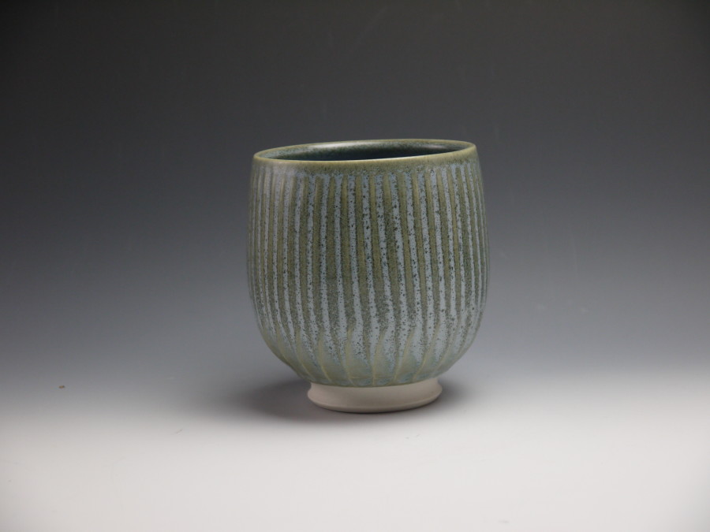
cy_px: 266
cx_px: 355
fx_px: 1723
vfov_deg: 17.6
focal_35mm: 84
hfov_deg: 23.3
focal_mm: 42
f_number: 5.6
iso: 400
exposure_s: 1/40
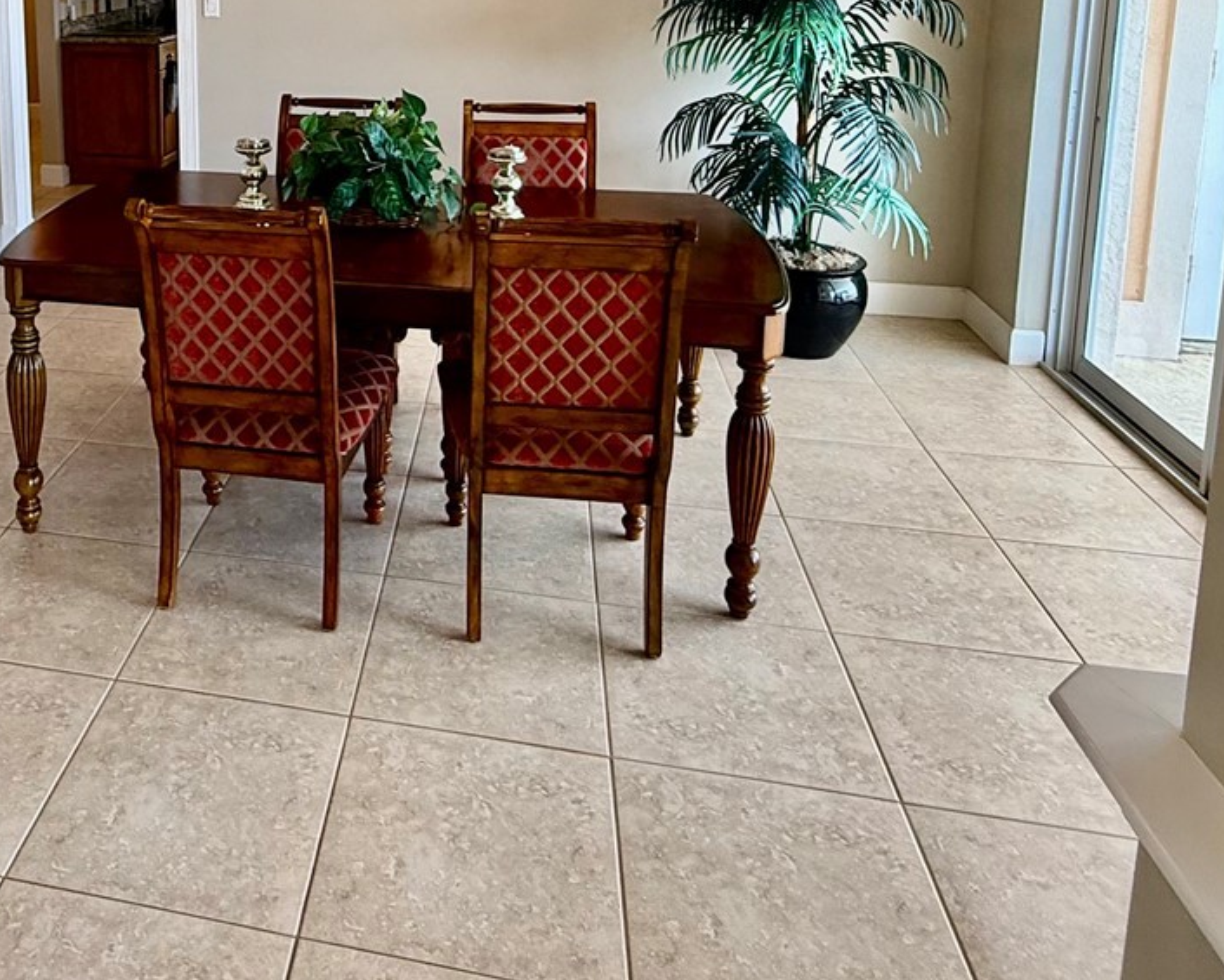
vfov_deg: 43.0
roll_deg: -0.3
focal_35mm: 31
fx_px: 1123
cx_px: 286
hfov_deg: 54.2
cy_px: 90
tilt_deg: -7.0
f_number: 2.2
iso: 160
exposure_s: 1/120
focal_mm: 2.22
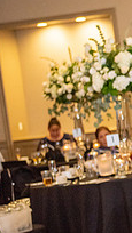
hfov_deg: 6.7
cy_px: 127
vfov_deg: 12.4
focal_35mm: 173
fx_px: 1075
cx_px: 310
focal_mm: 58
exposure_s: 1/250
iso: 1600
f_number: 2.8
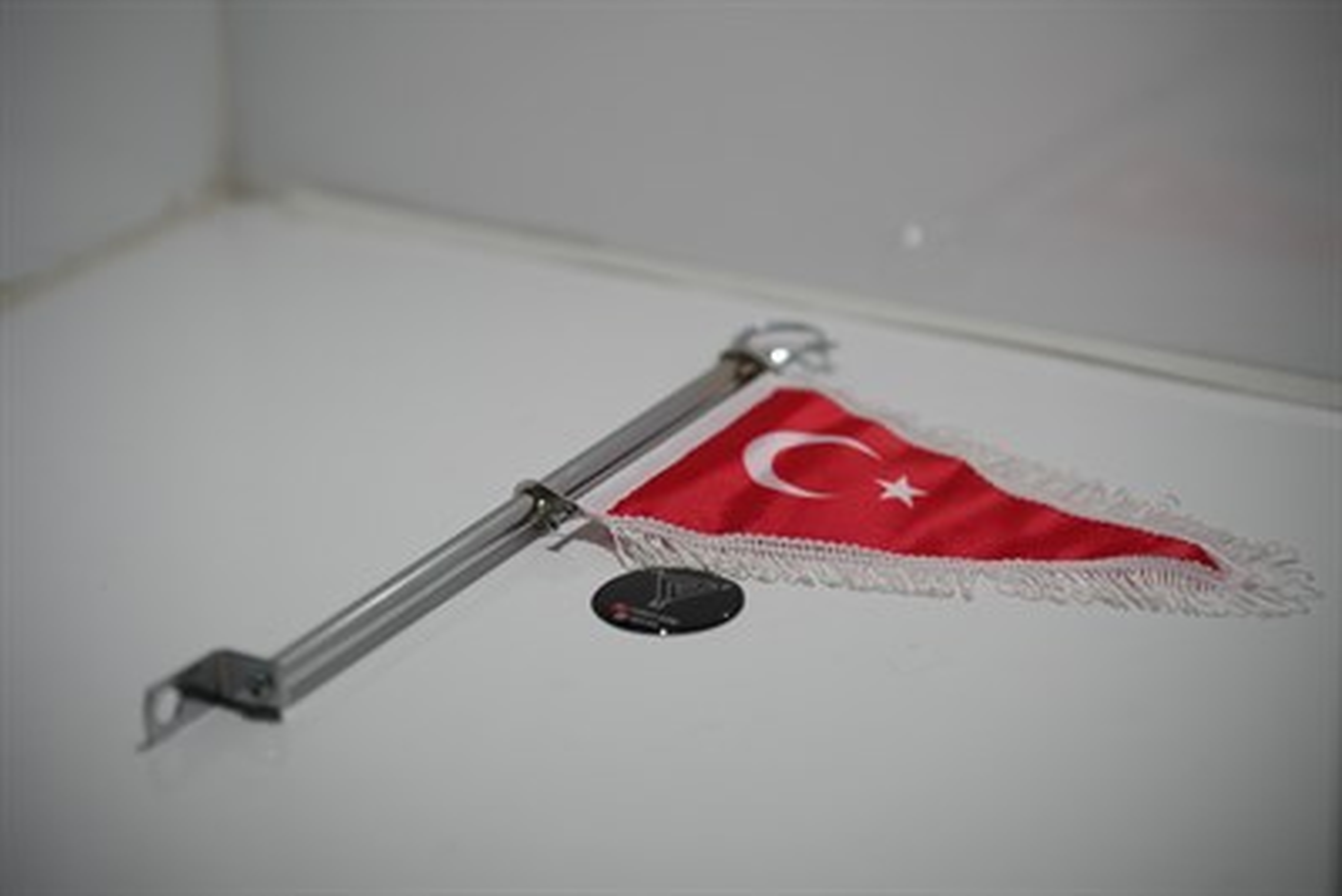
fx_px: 3170
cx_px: 671
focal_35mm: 85
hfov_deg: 23.9
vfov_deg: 16.1
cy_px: 448
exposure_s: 1/1250
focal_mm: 85
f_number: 2
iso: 80
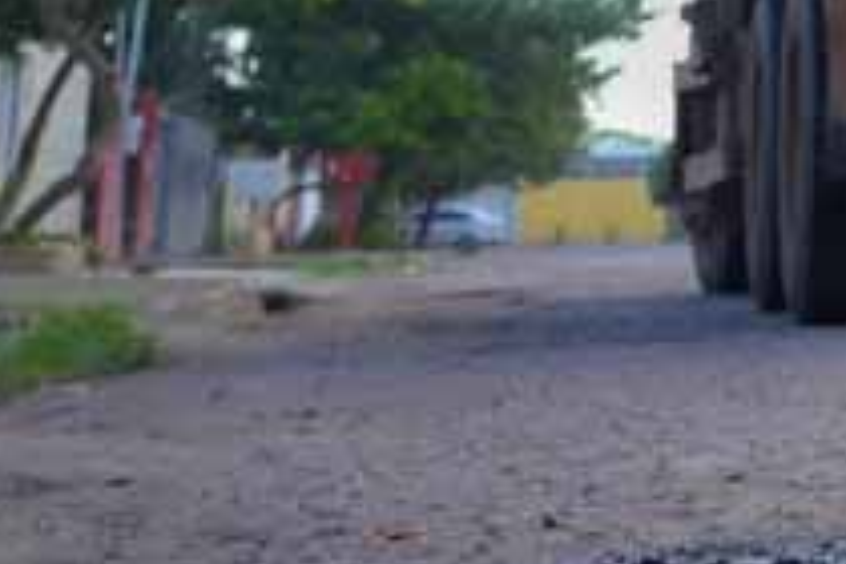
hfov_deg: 10.9
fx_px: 3360
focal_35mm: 143
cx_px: 2329
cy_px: -270
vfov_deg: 9.3
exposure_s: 1/250
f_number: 4
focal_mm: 25
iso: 250
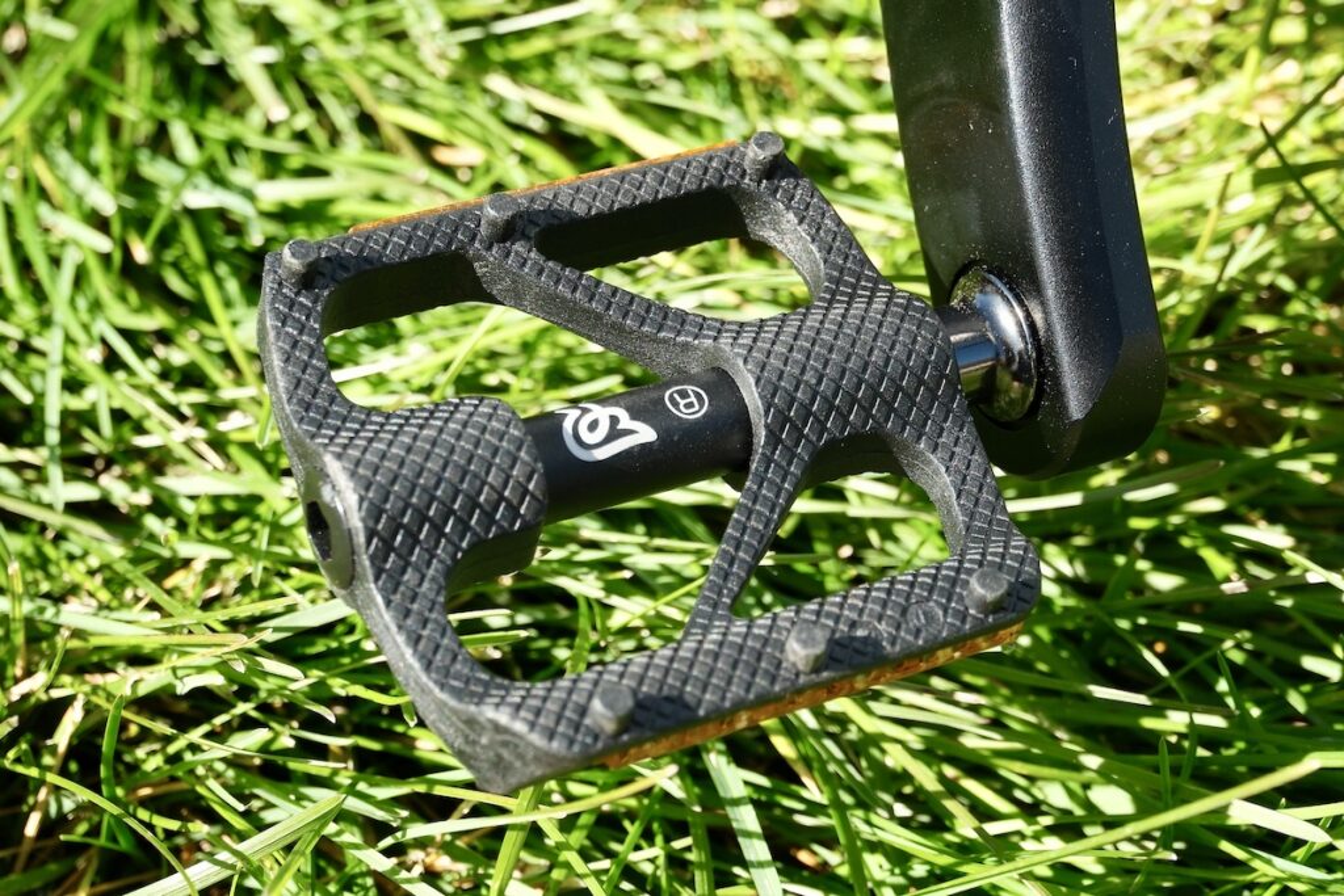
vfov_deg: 29.9
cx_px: 672
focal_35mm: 45
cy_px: 448
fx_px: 1680
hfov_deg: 43.6
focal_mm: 30
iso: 125
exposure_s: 1/200
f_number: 5
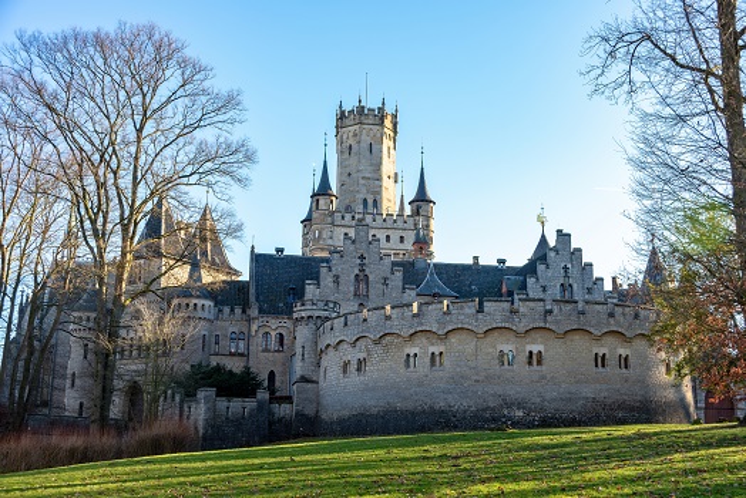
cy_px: 249
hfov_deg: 27.0
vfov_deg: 18.2
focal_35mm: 75
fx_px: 1555
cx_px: 373
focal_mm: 75
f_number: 8
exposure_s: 1/80
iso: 140
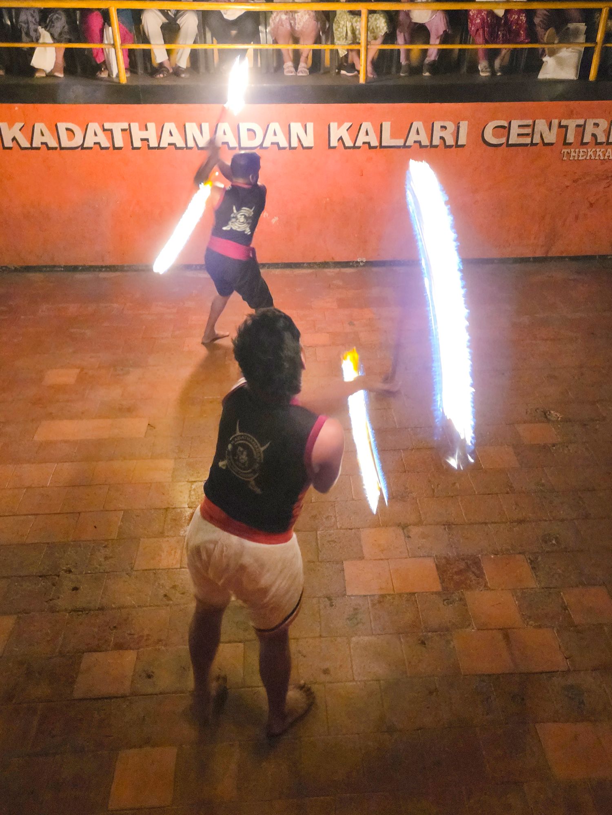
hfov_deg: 58.9
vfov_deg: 73.9
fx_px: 542
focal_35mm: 23
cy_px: 408
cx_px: 306
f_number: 1.8
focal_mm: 5.4
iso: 1250
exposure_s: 1/20
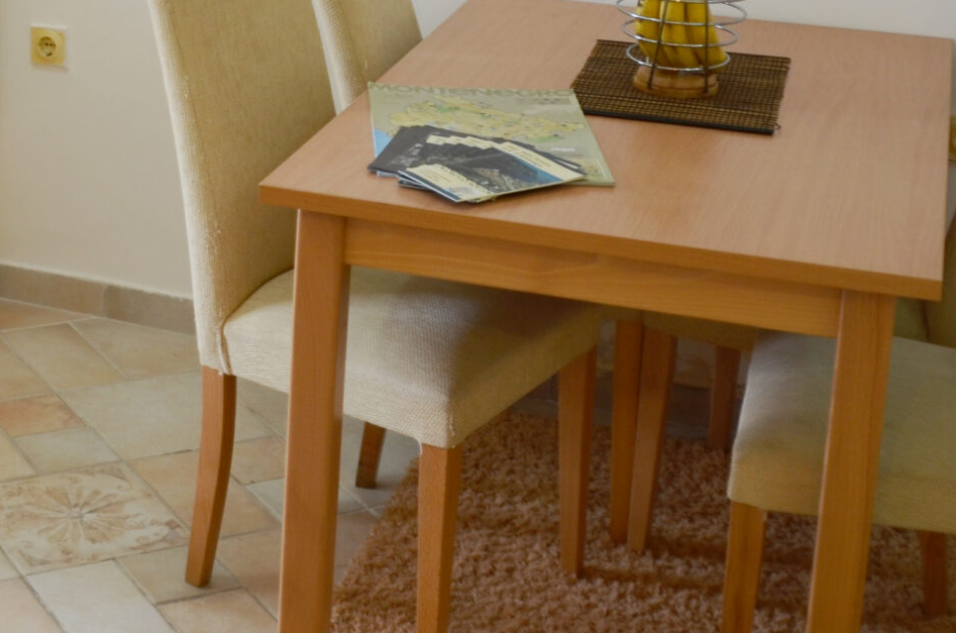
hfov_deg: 26.8
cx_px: 93
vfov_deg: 17.6
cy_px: -149
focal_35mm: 73
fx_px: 1934
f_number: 3.5
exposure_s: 1/20
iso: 125
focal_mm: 18
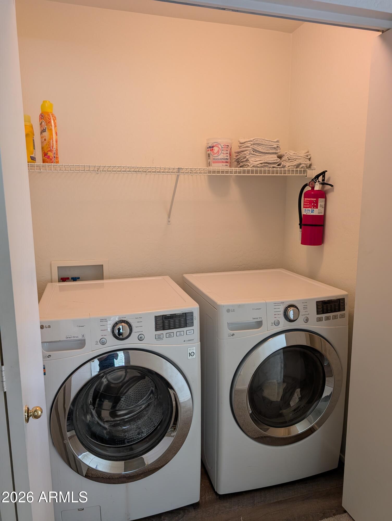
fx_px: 362
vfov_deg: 71.5
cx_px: 196
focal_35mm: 24
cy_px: 260
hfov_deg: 56.9
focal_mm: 6.9
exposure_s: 1/30
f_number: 1.68
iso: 33
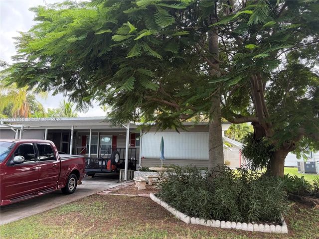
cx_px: 160
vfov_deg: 53.1
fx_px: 240
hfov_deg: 67.3
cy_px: 120
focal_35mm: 26
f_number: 1.6
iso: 100
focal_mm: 5.96
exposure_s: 1/217
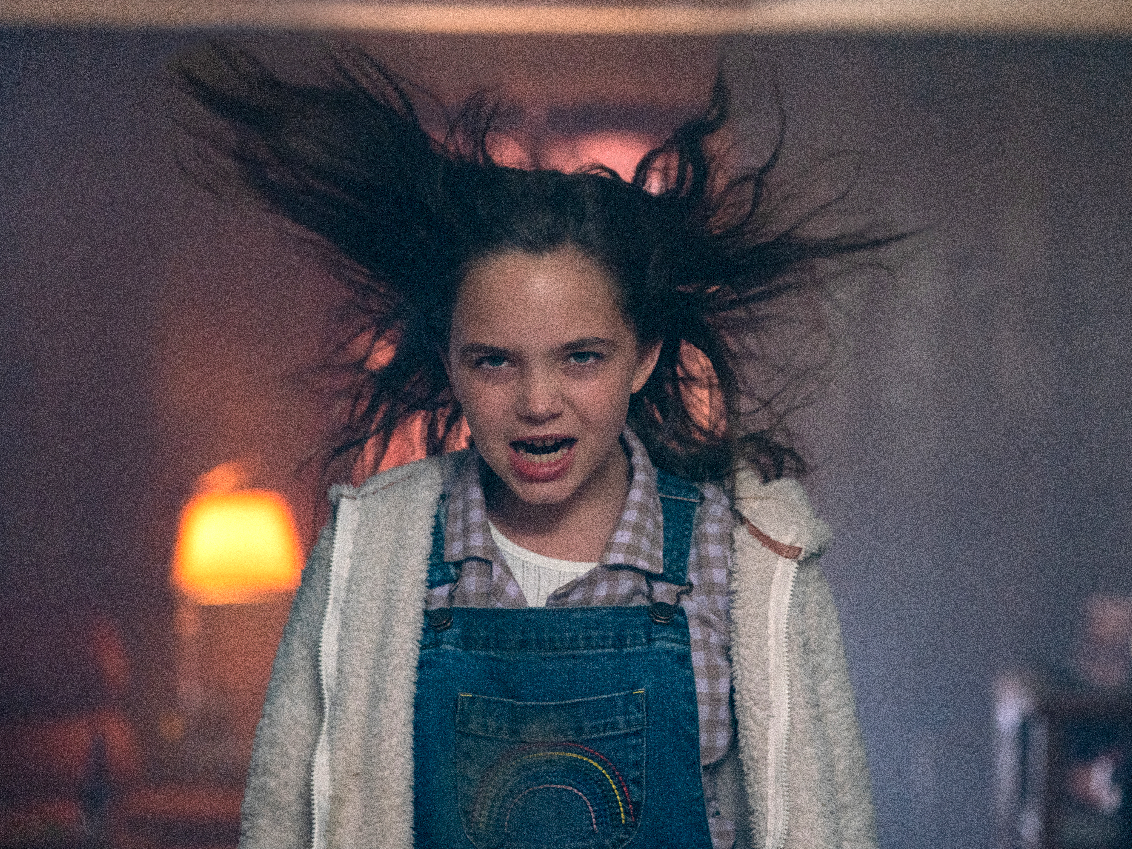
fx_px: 2943
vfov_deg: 16.4
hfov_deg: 21.8
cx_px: 626
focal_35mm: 90
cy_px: 425
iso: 3200
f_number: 3.2
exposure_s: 1/200
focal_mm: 83
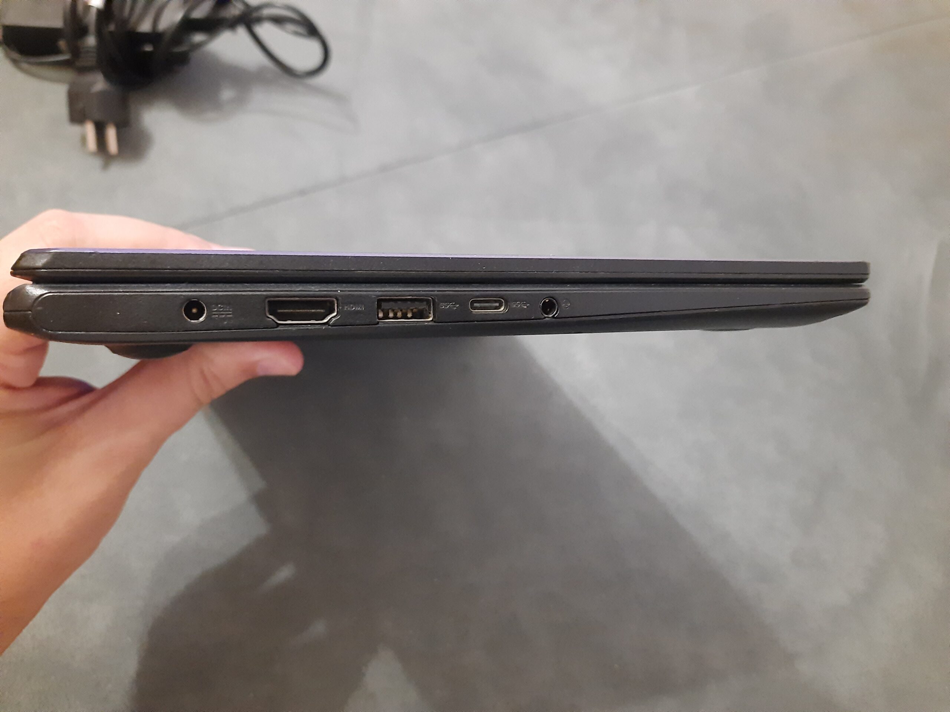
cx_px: 475
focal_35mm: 25
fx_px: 686
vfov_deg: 54.9
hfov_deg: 69.4
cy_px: 356
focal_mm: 4.6
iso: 1600
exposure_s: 1/17
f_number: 2
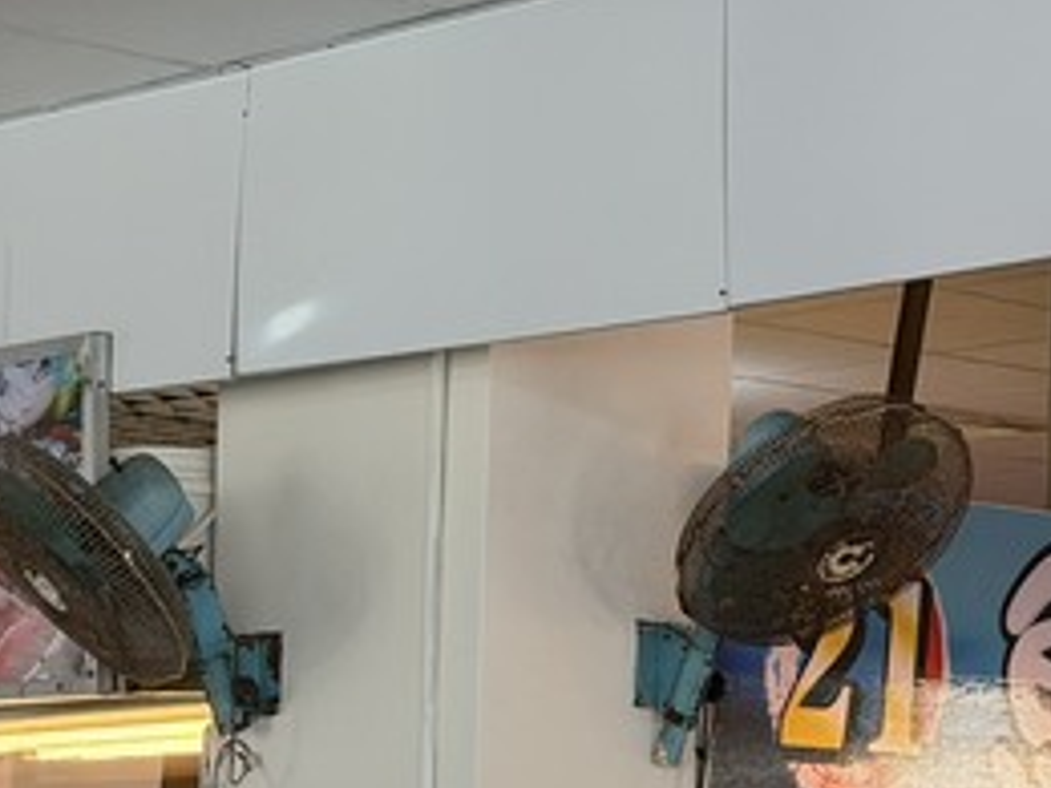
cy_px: 976
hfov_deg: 13.7
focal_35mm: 144
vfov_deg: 10.1
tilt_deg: -4.4
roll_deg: -2.8
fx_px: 4372
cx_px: 319
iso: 125
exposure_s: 1/213
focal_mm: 6.76
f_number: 1.78
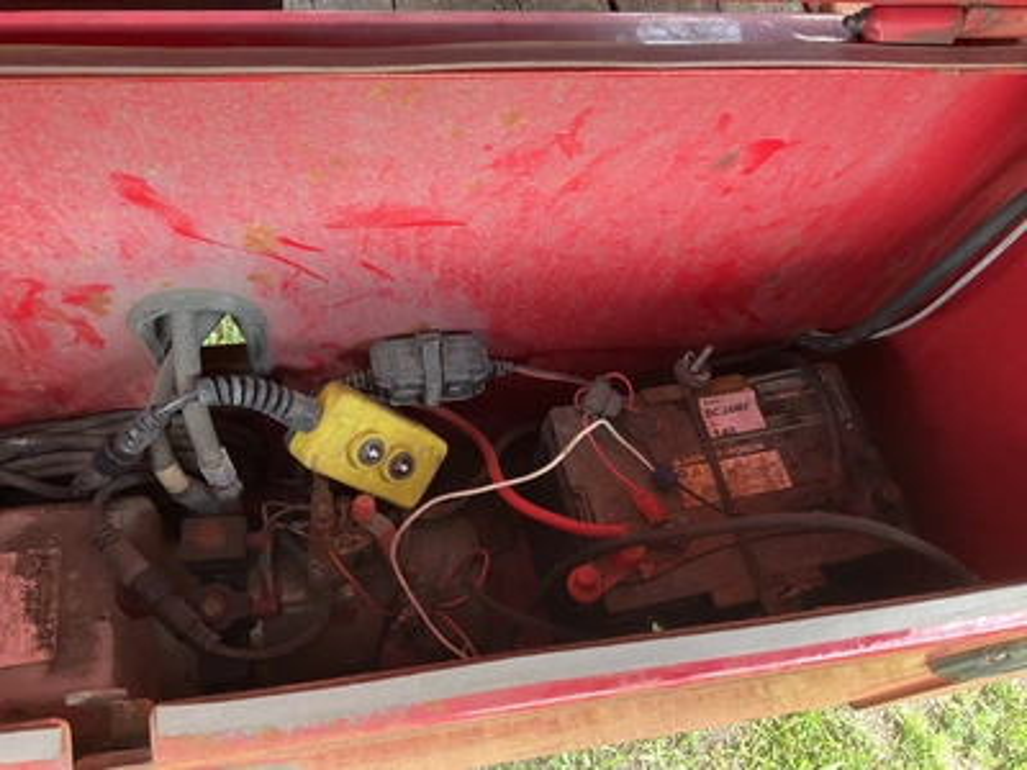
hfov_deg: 61.7
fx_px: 860
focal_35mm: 29
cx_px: 514
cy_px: 385
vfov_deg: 48.2
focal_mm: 3
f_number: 1.8
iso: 64
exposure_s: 1/84
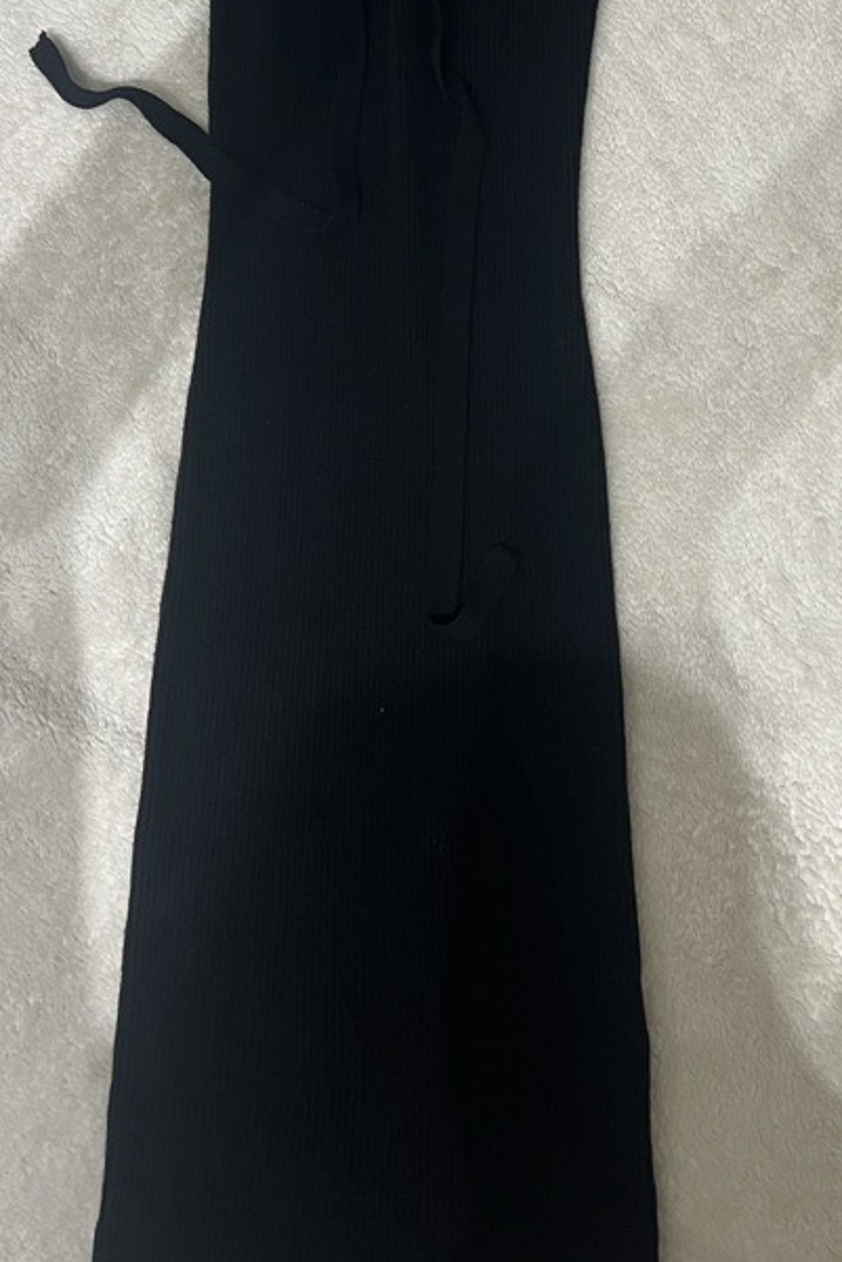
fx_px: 1578
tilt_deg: -81.2
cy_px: 355
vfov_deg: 42.6
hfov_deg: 29.7
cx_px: 550
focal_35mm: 45
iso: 160
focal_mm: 5.7
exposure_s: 1/50
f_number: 1.5
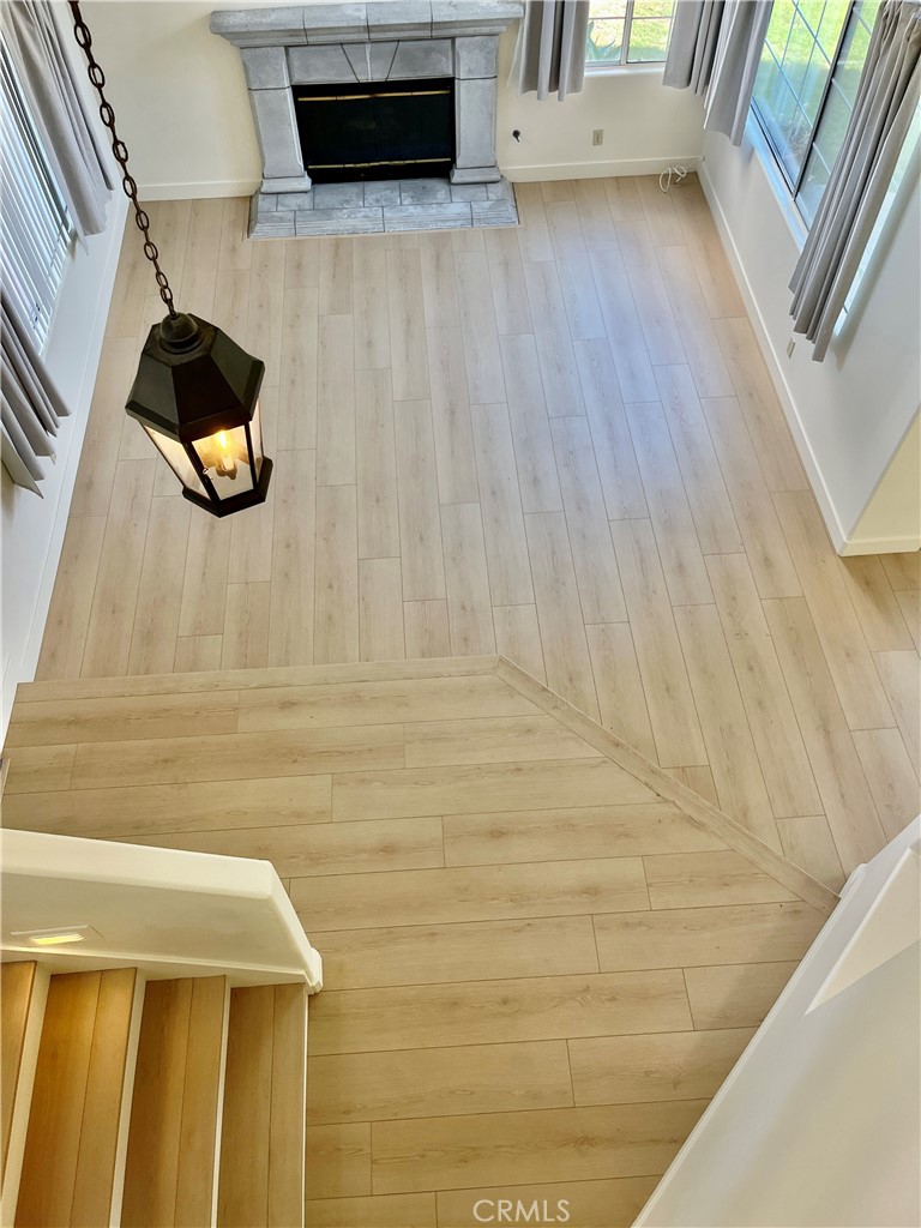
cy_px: 614
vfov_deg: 67.3
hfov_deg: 53.1
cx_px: 460
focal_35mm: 26
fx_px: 922
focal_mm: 5.1
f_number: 1.6
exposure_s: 1/120
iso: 80
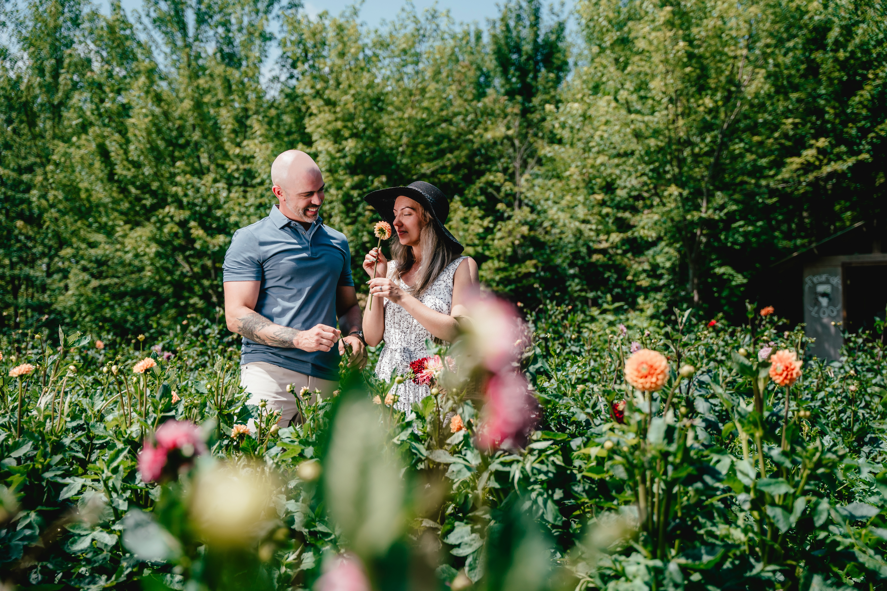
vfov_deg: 30.6
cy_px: 296
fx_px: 1082
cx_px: 444
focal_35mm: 44
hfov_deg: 44.6
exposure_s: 1/2500
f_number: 2.8
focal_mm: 43.9
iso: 100
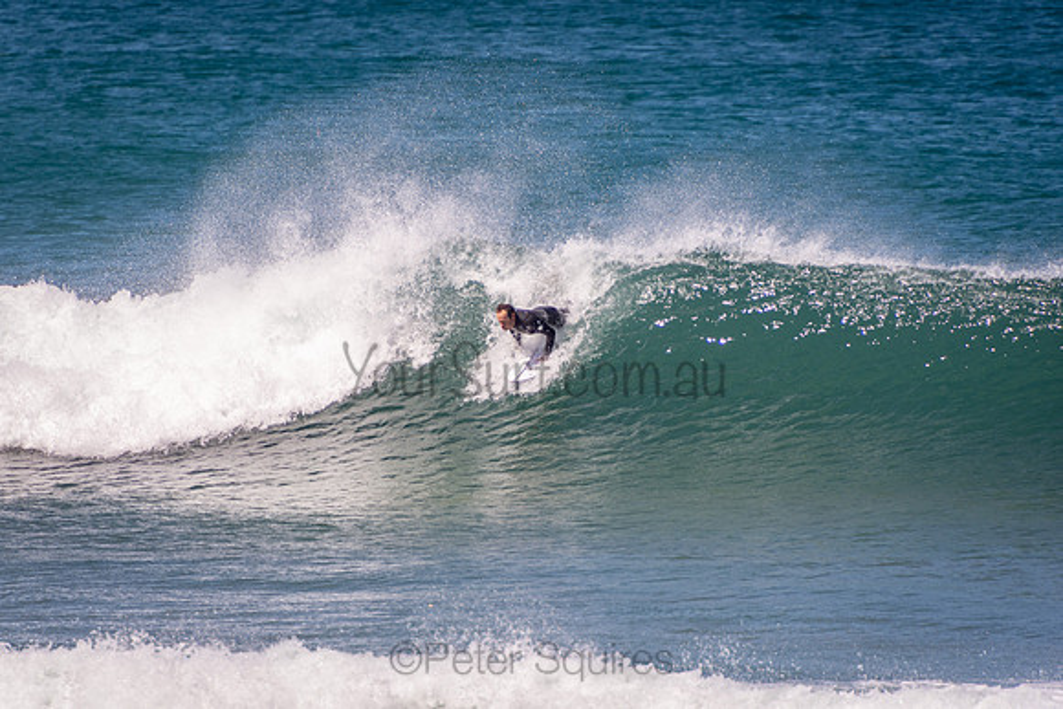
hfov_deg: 3.4
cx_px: 532
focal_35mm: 600
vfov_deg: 2.3
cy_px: 354
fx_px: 17720
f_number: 5.6
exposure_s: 1/1250
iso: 220
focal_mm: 400
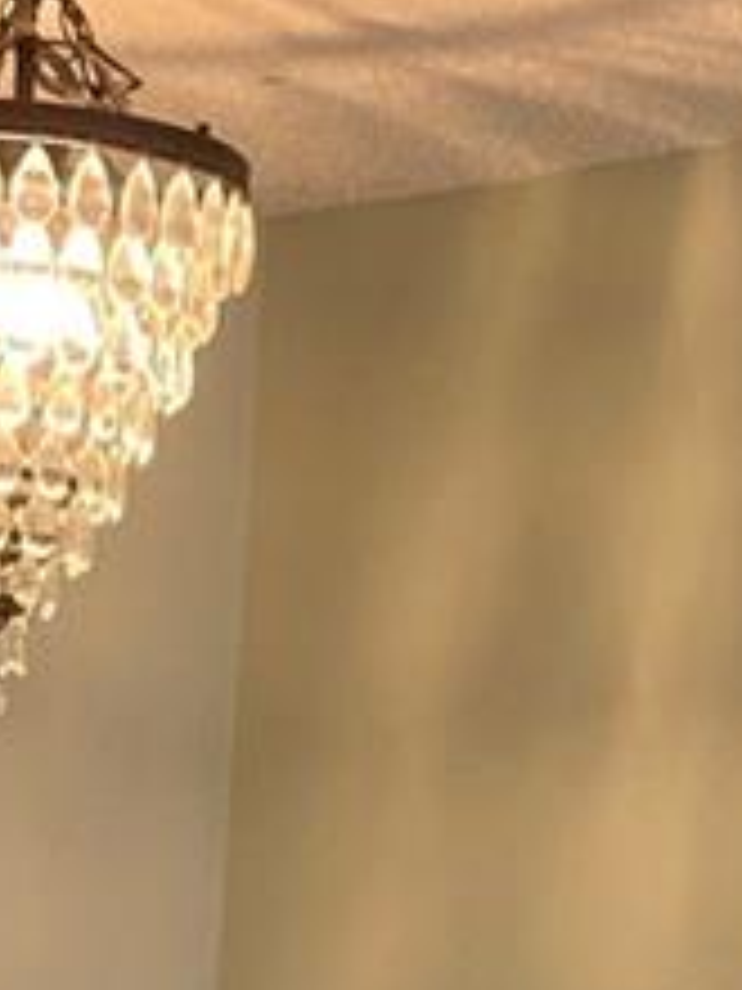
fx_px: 4373
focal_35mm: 153
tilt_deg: -4.1
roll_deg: -3.8
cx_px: 94
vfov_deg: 12.3
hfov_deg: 9.7
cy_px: 1508
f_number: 1.8
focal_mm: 3.99
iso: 100
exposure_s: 1/60
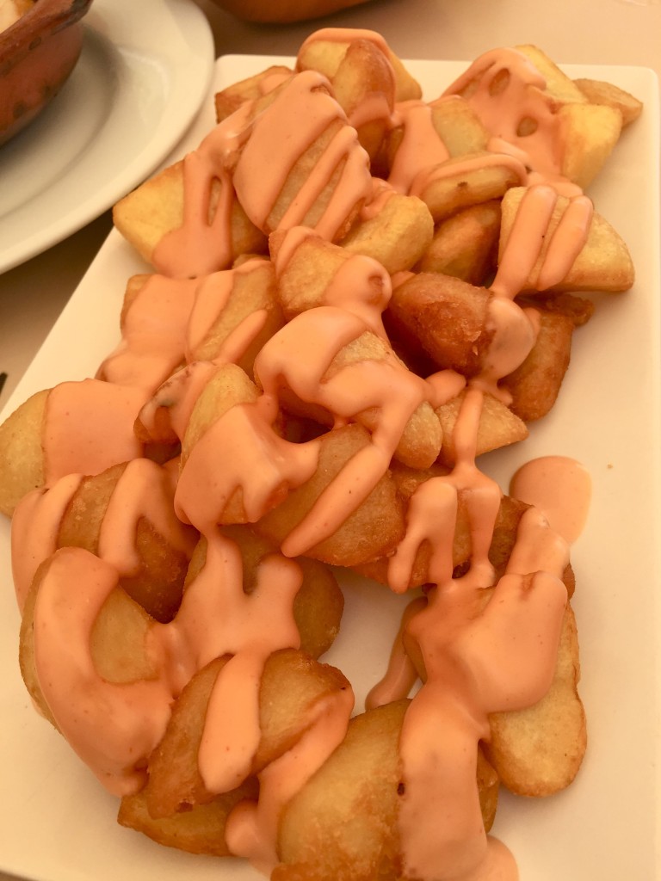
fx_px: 738
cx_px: 330
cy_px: 440
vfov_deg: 61.7
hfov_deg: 48.2
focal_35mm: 29
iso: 32
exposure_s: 1/706
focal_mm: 4.15
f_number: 2.2
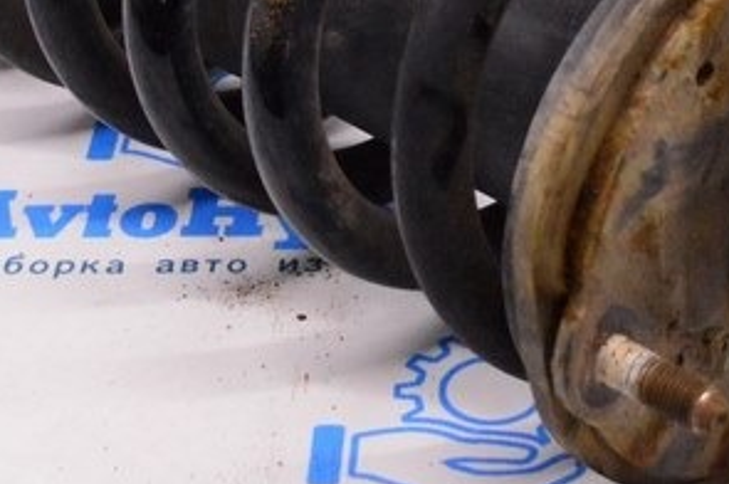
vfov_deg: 11.2
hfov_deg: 17.1
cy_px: -75
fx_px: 2422
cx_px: 408
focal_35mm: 120
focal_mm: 23
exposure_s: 1/400
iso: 3200
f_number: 3.8
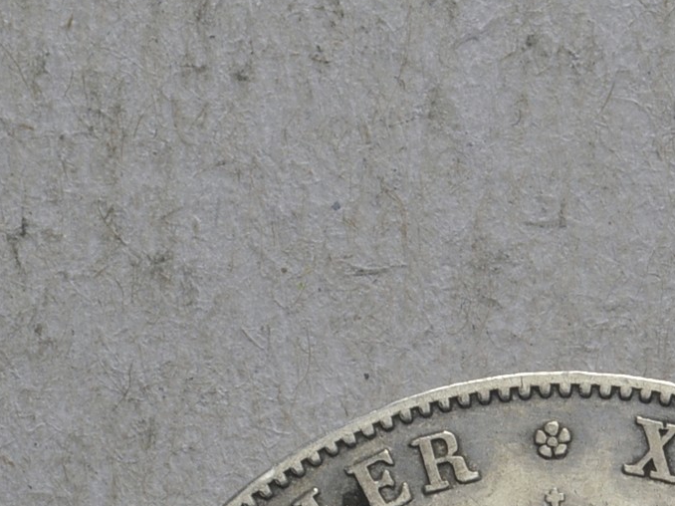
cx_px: 1045
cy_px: 800
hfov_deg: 6.8
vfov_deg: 5.1
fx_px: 5609
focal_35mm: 288
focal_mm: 55
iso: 400
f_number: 14
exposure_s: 1/250
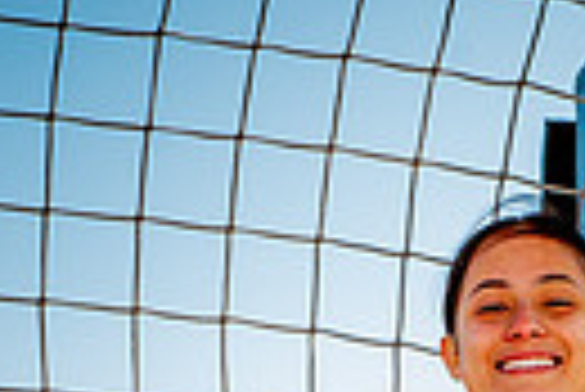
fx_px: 2587
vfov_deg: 8.0
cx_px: 508
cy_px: 928
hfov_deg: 12.8
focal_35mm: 159
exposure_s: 1/320
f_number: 5.6
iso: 125
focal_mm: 46
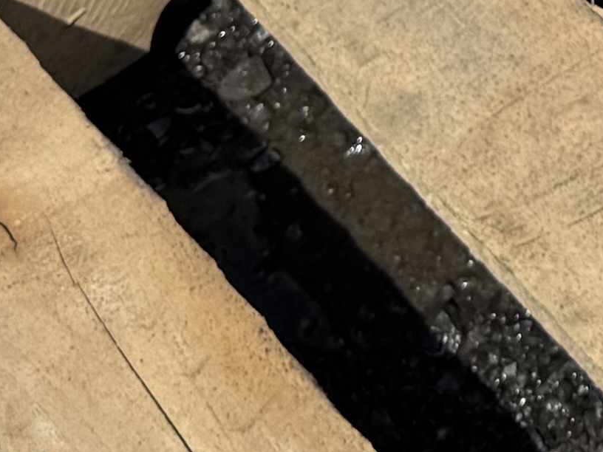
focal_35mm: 168
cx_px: 1196
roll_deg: -1.5
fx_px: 2927
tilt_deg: -37.9
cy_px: -758
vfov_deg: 7.9
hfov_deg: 10.8
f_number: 1.78
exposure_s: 1/7092
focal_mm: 6.76
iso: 80
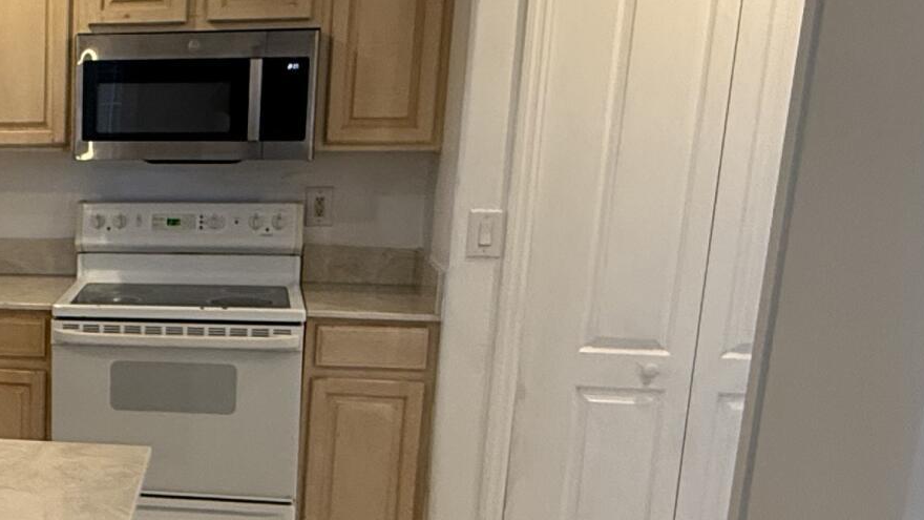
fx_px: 1274
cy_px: 374
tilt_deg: -12.0
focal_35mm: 52
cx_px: -76
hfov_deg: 34.7
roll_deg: -1.3
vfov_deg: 22.9
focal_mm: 2.22
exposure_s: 1/120
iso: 320
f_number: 2.2
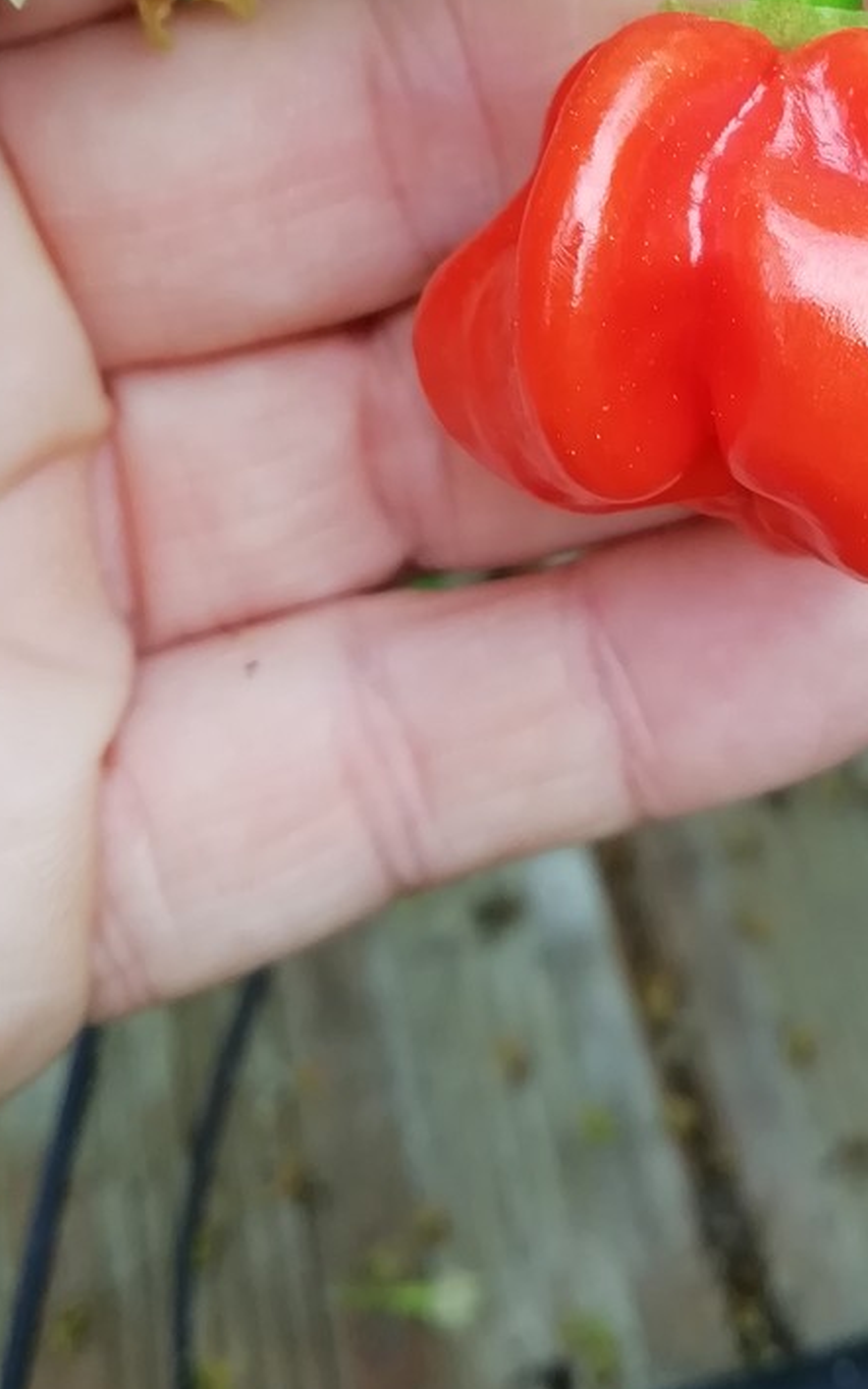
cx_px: 672
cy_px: 272
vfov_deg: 37.4
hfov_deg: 24.5
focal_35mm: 52
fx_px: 1968
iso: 80
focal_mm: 3.21
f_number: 2.2
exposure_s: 1/50
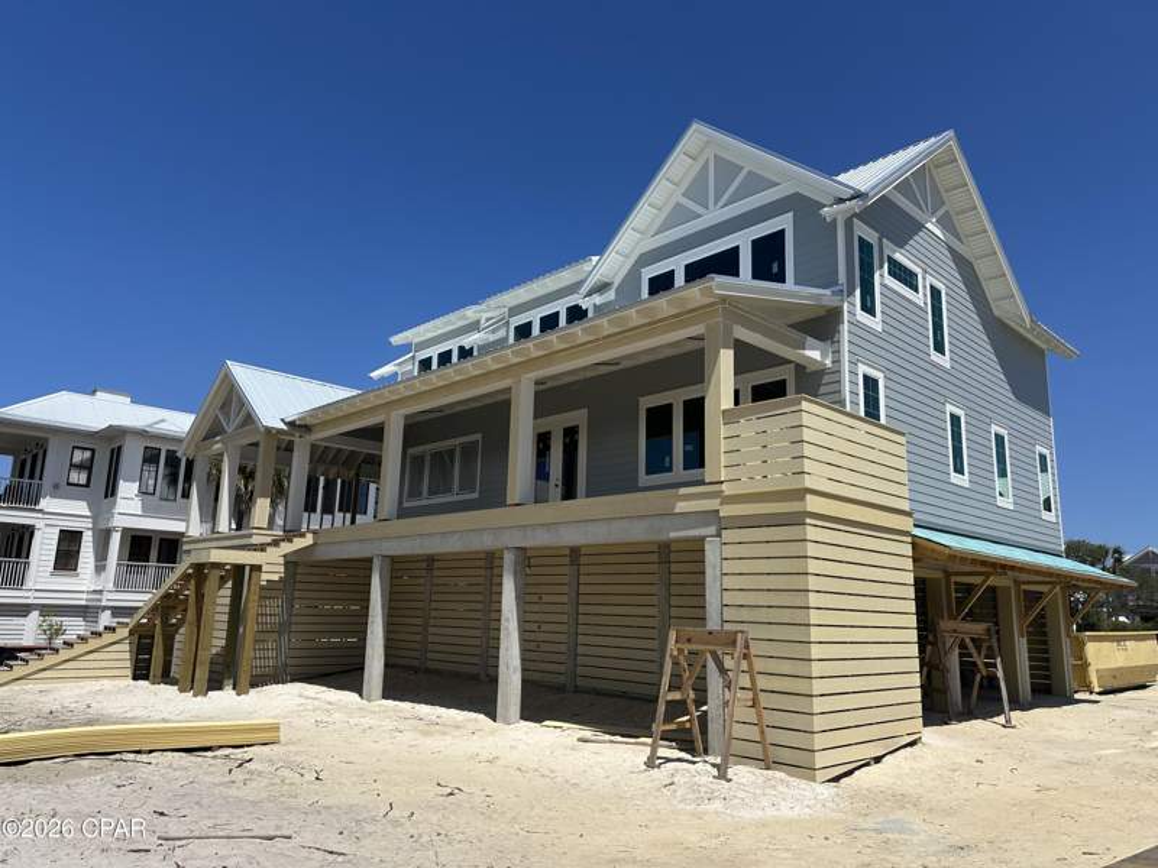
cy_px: 434
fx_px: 803
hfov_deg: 71.6
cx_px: 579
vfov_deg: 56.8
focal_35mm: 24
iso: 80
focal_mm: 6.86
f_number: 1.78
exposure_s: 1/7576
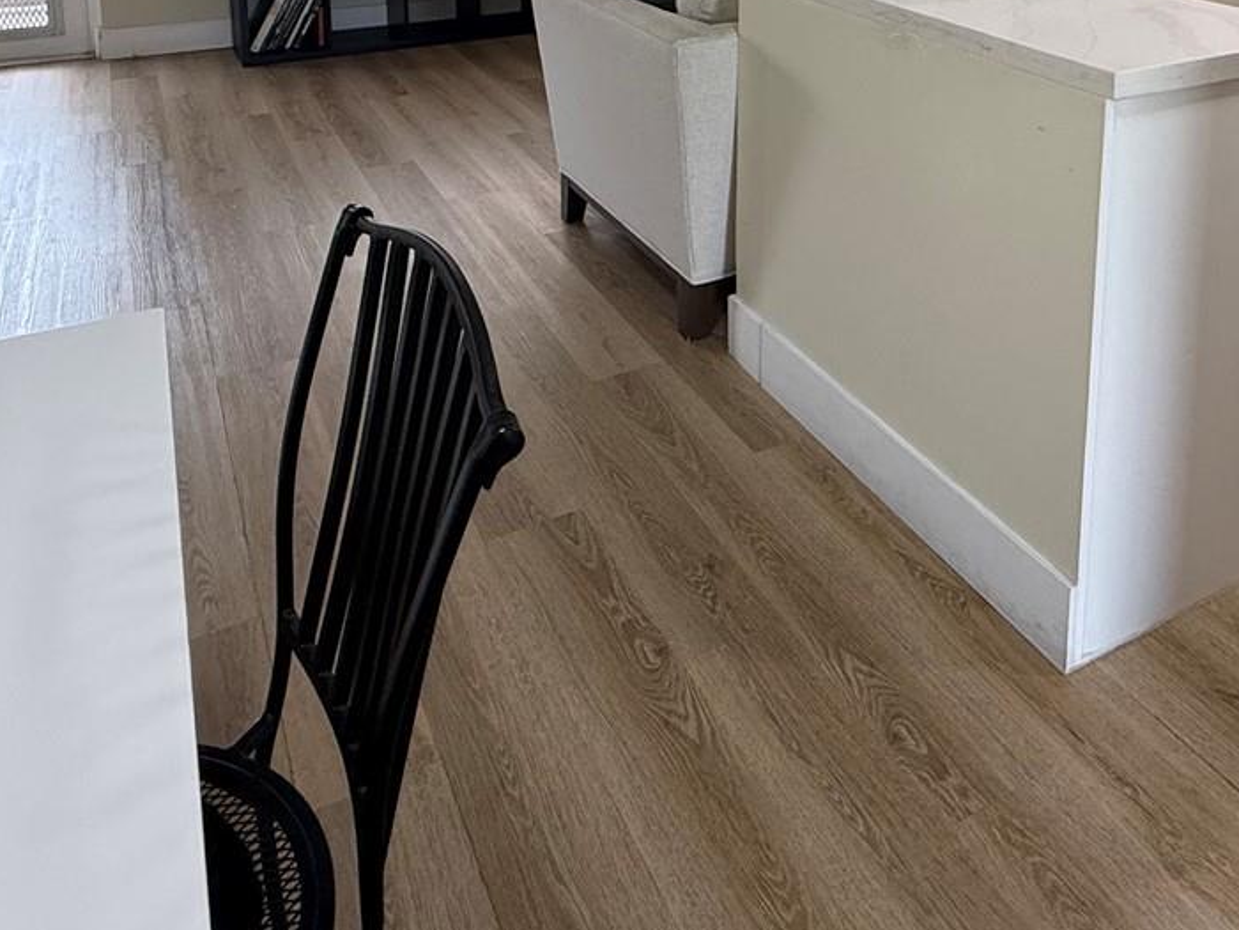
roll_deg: +0.1
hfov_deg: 56.3
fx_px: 1145
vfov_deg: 37.7
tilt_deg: -6.1
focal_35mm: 32
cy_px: -64
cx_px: 758
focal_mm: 2.22
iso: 160
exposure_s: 1/120
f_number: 2.2
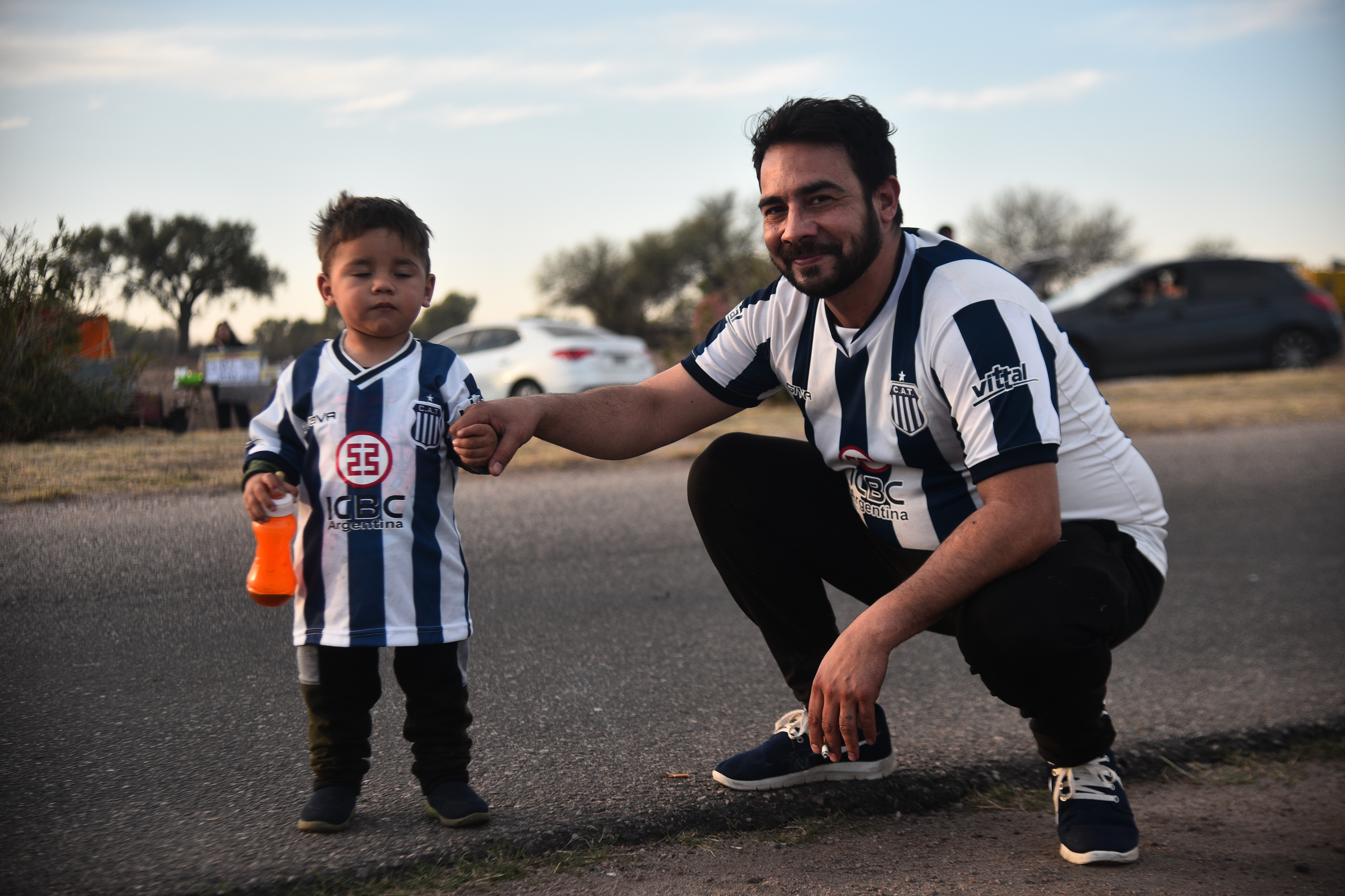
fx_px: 2428
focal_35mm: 65
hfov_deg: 31.0
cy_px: 448
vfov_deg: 20.9
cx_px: 672
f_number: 4
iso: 400
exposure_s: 1/800
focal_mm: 65
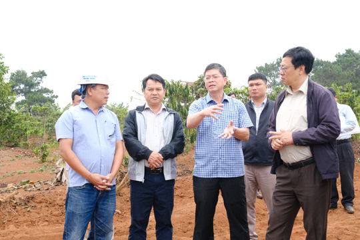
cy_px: 120
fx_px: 390
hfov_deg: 49.6
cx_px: 180
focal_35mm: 39
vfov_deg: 34.2
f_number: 8
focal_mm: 26
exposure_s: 1/1000
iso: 3200
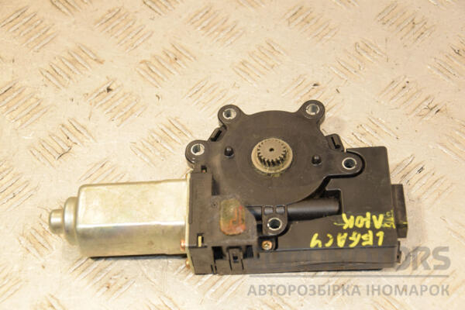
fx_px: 969
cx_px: 232
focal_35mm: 75
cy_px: 155
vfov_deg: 18.2
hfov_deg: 27.0
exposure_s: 1/125
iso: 800
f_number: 5
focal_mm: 50
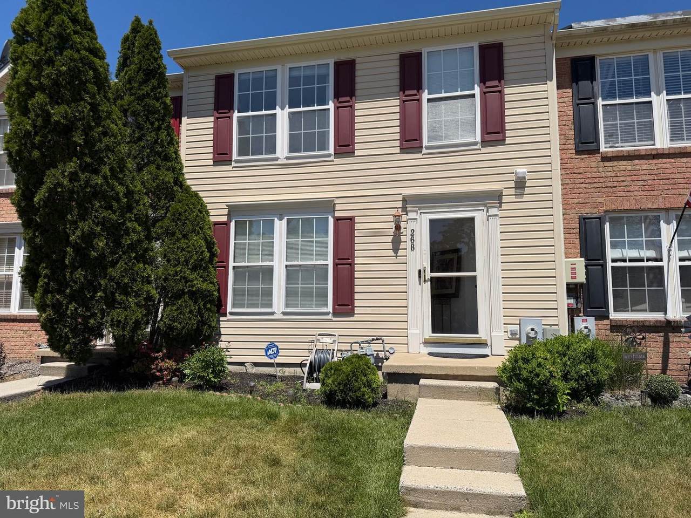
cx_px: 346
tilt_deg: +6.3
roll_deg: -0.4
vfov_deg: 56.8
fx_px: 479
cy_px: 259
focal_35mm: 24
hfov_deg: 71.6
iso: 80
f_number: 1.78
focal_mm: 6.76
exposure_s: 1/7353
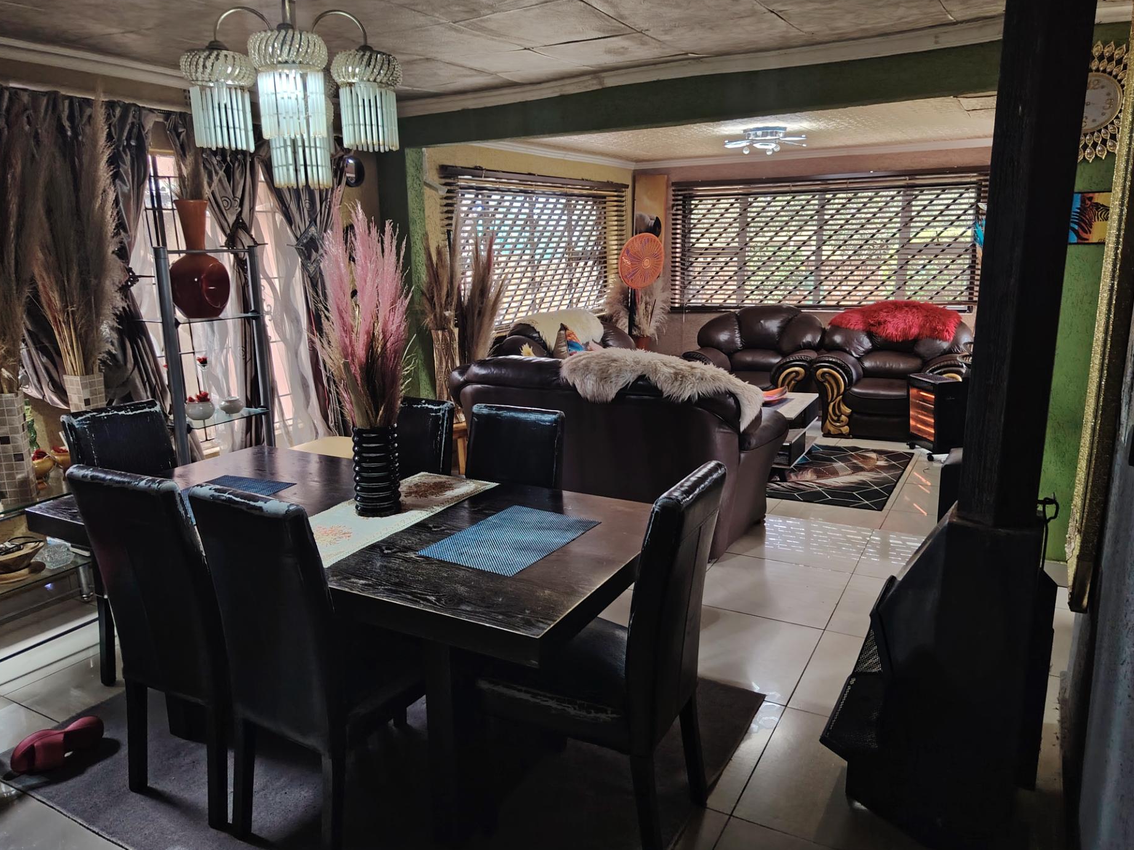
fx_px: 819
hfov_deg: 69.4
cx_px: 553
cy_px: 424
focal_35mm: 25
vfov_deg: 54.9
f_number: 1.75
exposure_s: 1/20
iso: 1103
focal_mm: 5.25
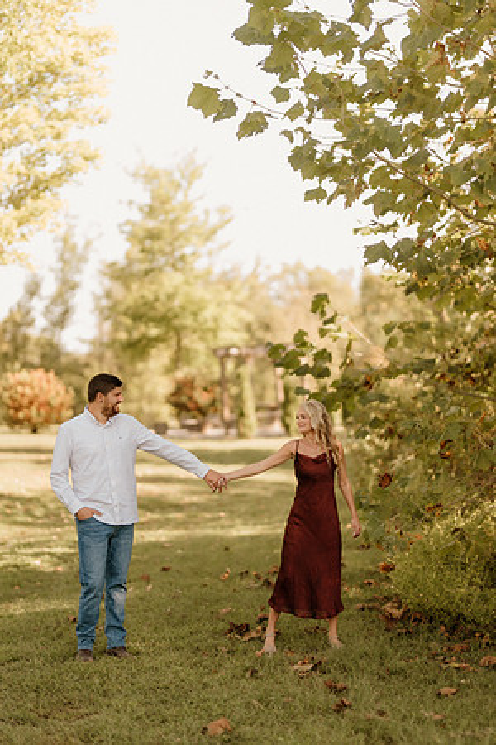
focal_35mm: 85
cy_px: 372
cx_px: 248
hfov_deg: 16.1
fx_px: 1757
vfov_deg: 23.9
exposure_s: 1/1000
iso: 200
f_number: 1.4
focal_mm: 85
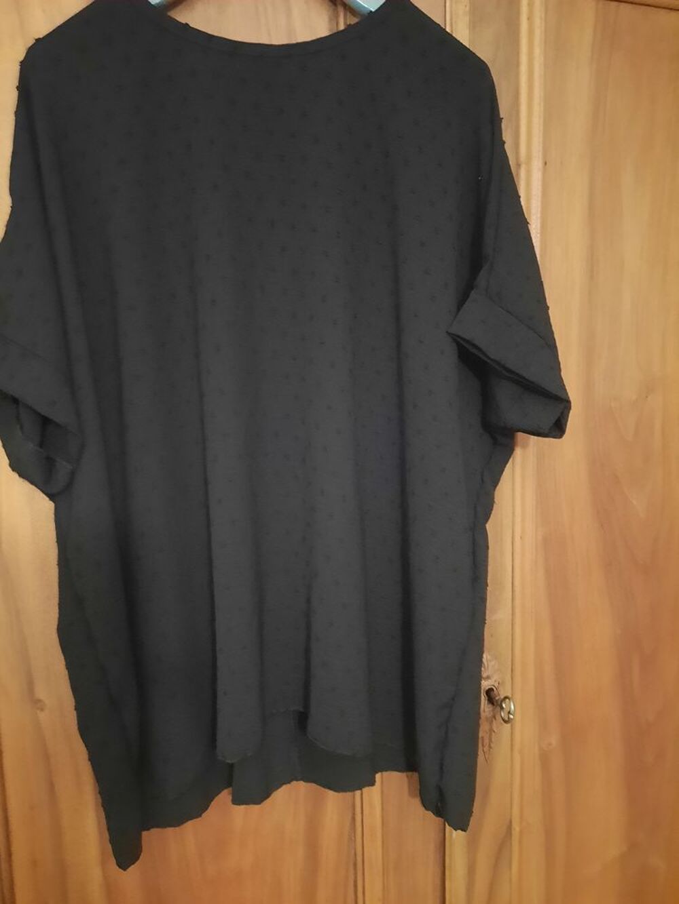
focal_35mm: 25
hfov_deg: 54.9
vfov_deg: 69.4
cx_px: 340
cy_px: 452
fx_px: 654
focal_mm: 4.6
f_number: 2
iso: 1600
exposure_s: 1/10
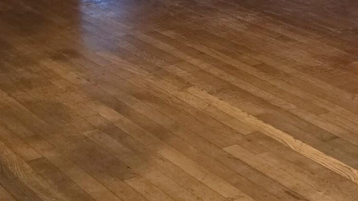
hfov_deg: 19.9
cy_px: -16
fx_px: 940
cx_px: 460
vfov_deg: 12.0
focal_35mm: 99
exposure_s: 1/120
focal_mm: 6.5
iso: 800
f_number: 1.4
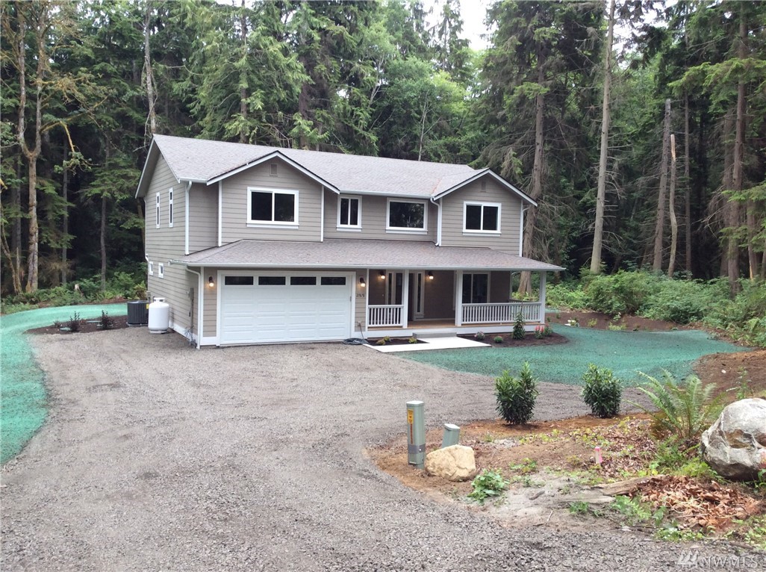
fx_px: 707
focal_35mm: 32
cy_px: 286
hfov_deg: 56.9
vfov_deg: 44.0
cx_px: 383
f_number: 2.4
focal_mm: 3.3
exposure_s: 1/120
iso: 32
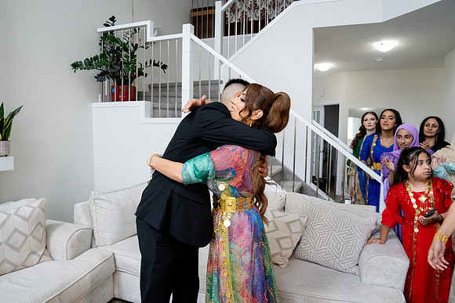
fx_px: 303
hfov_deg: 73.7
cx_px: 228
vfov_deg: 53.2
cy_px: 152
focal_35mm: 24
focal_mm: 24
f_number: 9
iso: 5000
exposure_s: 1/160
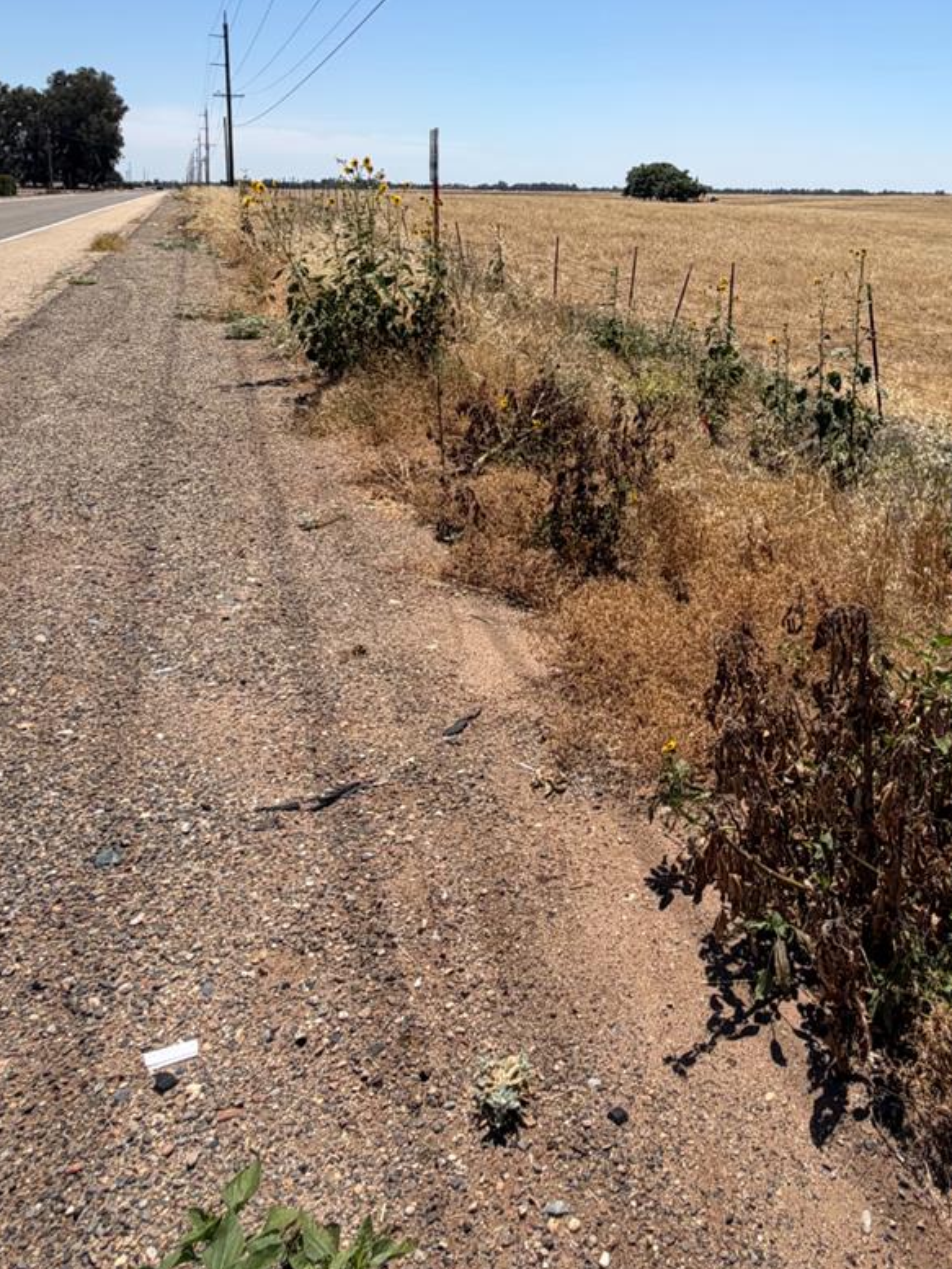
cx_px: 719
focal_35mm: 27
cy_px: 280
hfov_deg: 49.2
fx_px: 990
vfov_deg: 60.8
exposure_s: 1/1125
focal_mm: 2.22
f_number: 2.2
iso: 20
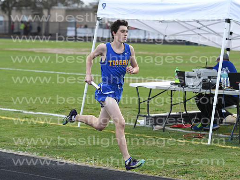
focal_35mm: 172
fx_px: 1189
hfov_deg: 11.5
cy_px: 90
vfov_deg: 8.7
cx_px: 119
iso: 800
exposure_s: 1/2000
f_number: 4
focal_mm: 105
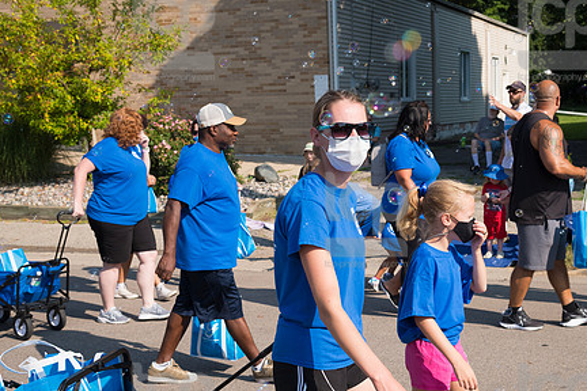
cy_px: 221
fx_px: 832
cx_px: 367
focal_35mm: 51
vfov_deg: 26.5
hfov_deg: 38.6
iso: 320
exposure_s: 1/800
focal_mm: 38
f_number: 6.3
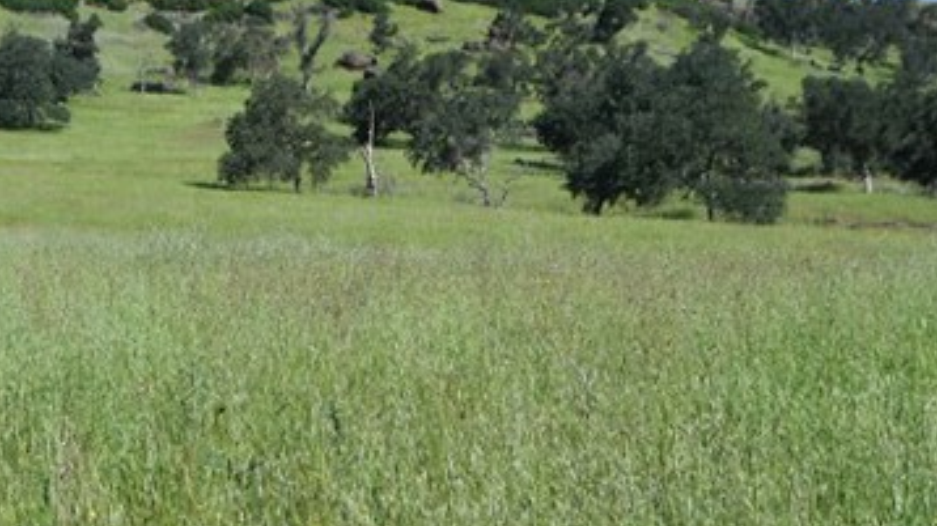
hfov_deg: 26.1
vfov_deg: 14.8
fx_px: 2012
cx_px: 322
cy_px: 111
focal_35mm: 81
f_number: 4
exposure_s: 1/1250
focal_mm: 18
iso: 100
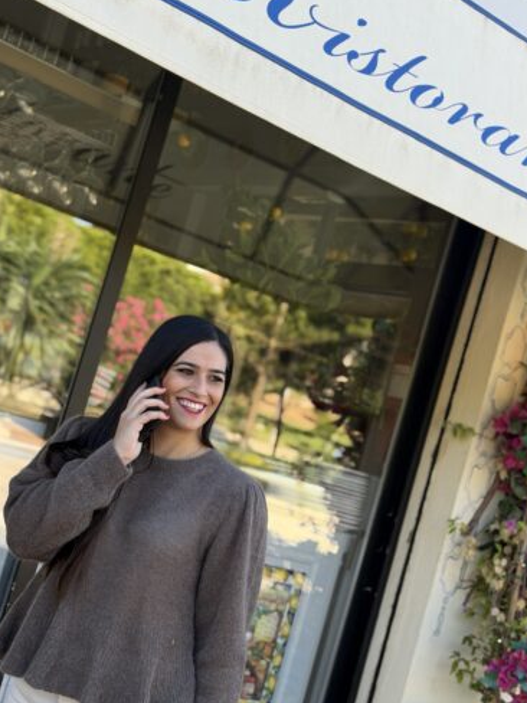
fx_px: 1198
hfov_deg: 24.8
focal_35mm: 59
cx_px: 243
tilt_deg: +3.4
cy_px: 354
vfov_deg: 32.7
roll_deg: -16.3
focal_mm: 6.76
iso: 64
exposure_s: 1/481
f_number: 1.78
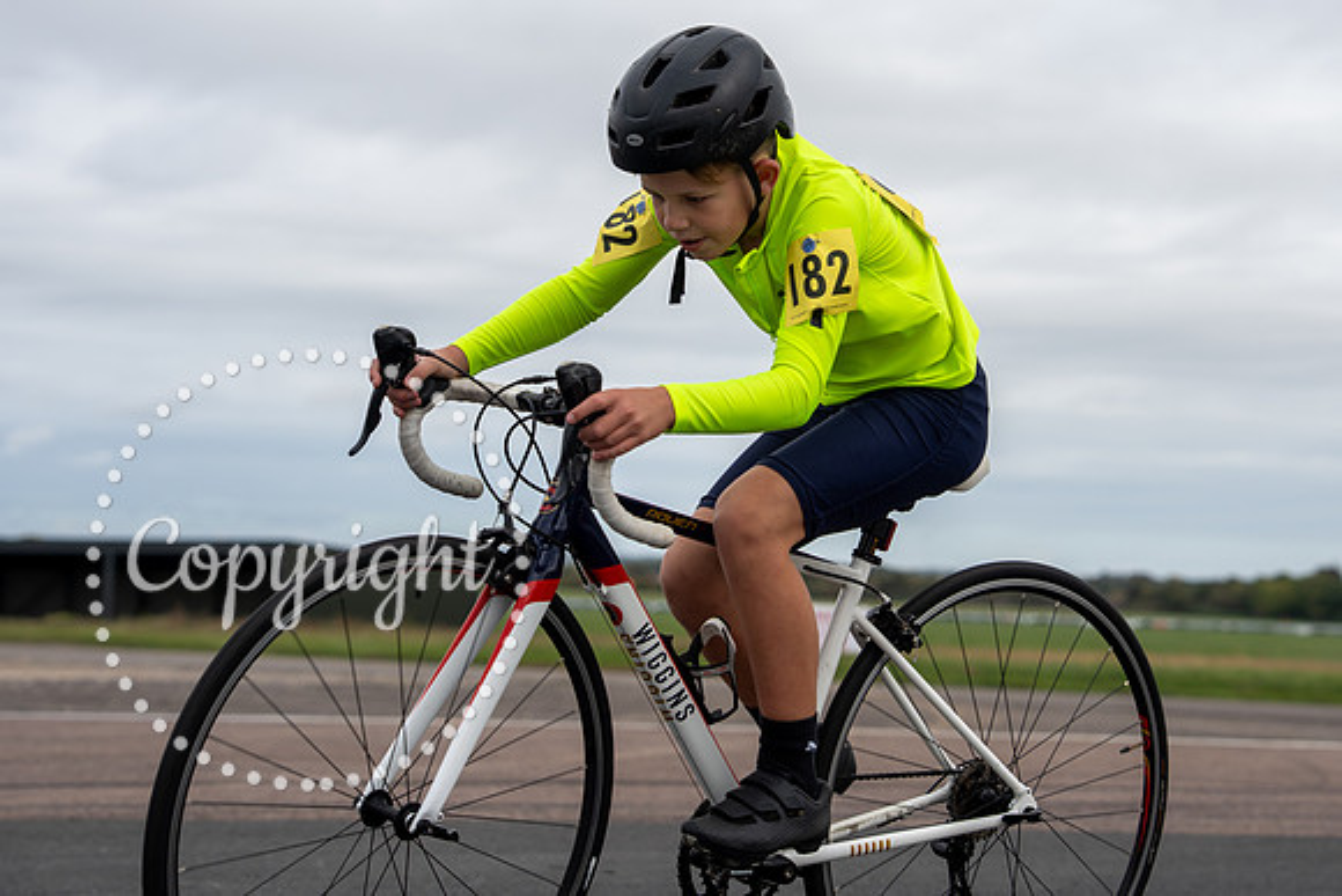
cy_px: 367
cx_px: 806
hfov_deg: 23.3
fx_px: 3252
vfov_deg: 15.7
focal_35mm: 87
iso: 100
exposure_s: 1/1000
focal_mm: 62
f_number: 3.5
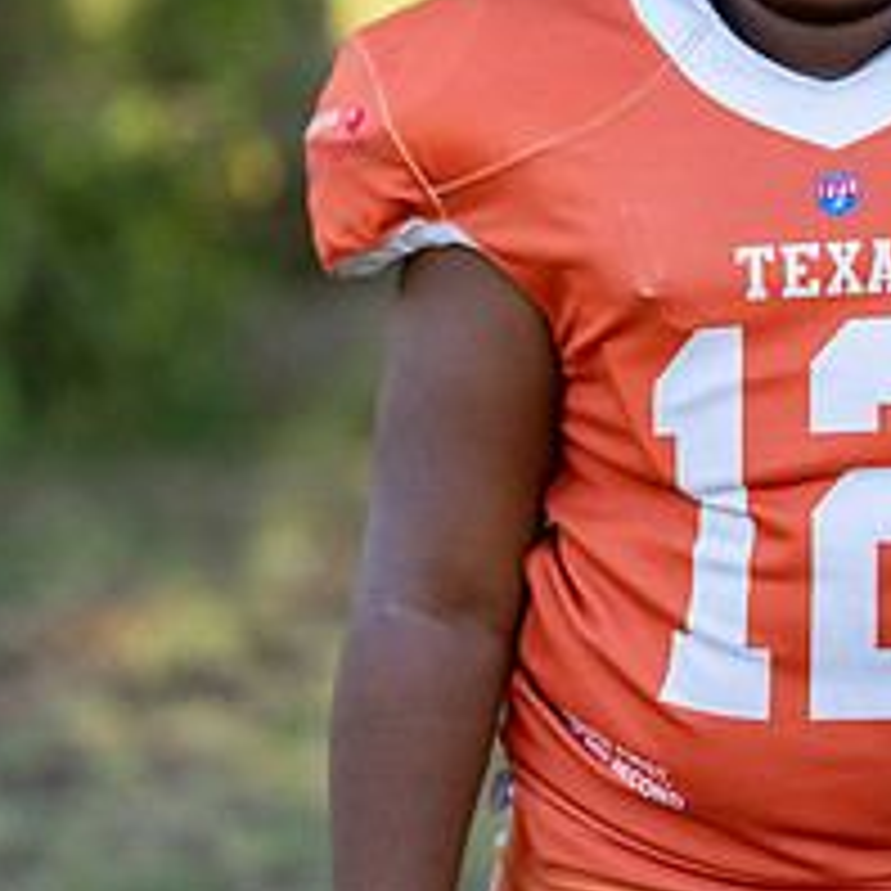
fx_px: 3873
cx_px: 846
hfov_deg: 13.0
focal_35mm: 133
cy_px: 266
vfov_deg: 13.1
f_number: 1.2
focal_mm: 50
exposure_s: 1/1000
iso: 100
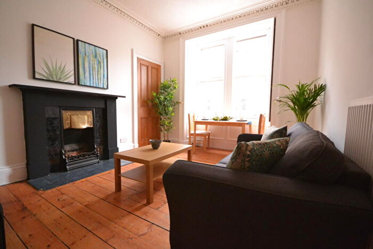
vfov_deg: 77.4
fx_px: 155
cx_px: 186
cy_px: 124
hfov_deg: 100.4
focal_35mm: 15
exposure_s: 1/60
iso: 2800
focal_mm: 10
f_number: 4
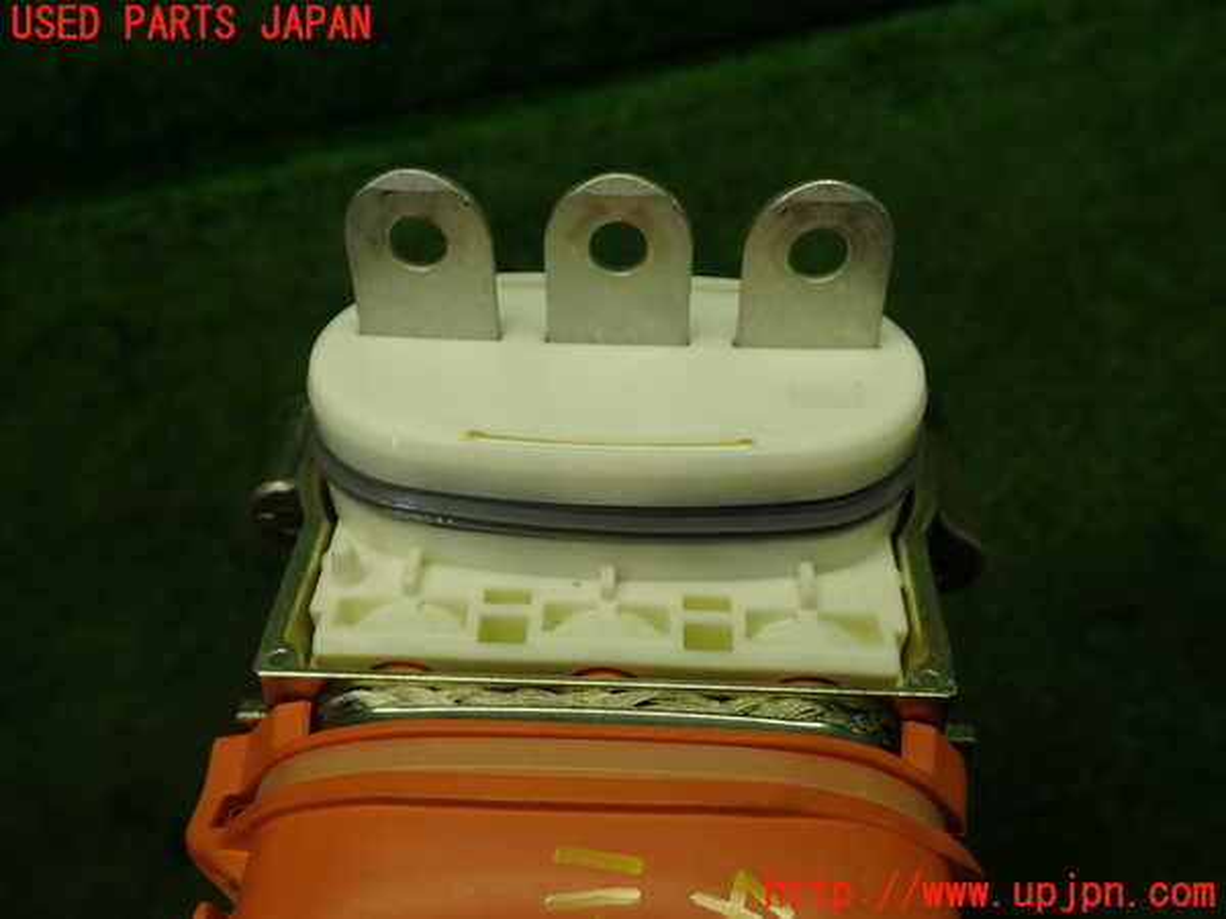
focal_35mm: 30
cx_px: 613
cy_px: 460
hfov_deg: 60.0
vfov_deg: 46.8
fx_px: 1063
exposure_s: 1/100
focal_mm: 5.4
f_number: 2.3
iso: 100
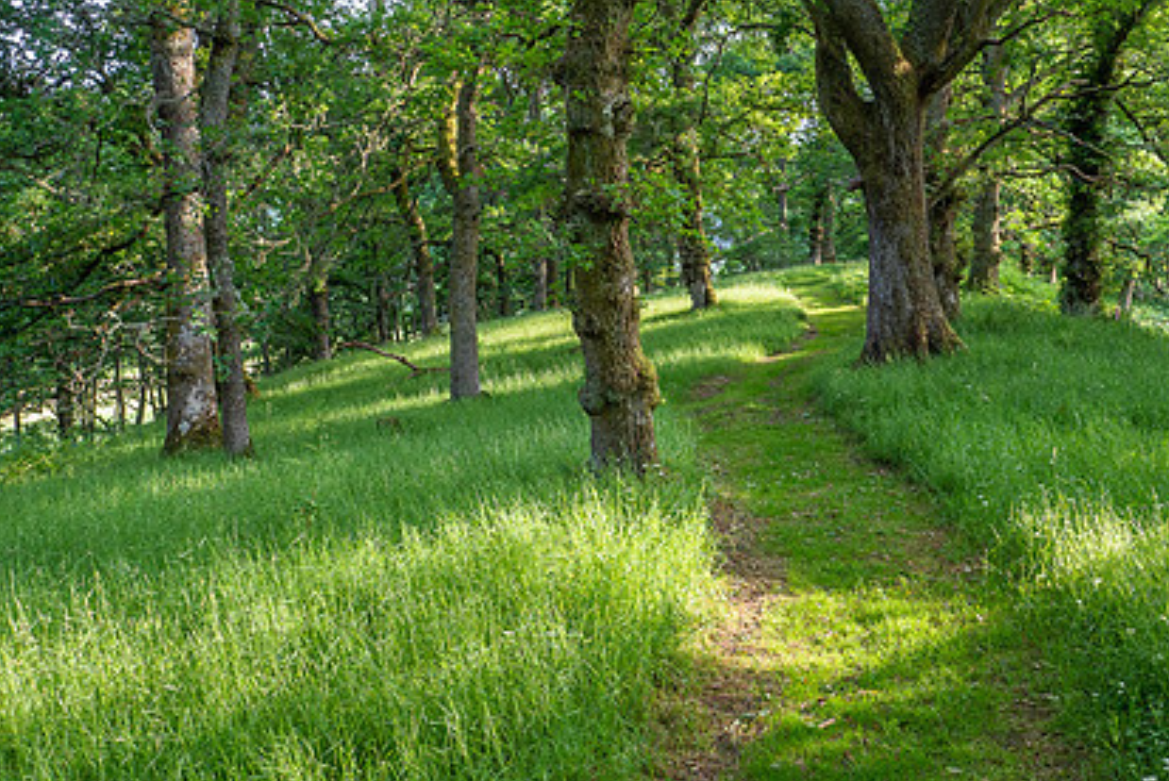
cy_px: 406
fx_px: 1202
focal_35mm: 37
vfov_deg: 36.0
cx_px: 685
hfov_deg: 51.6
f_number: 6.3
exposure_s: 1/25
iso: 200
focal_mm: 12
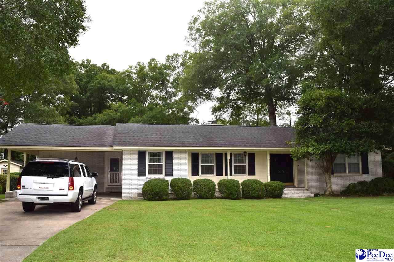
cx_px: 197
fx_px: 345
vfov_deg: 41.7
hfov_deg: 59.5
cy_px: 131
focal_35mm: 32
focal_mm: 21
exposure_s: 1/160
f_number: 6.3
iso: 100
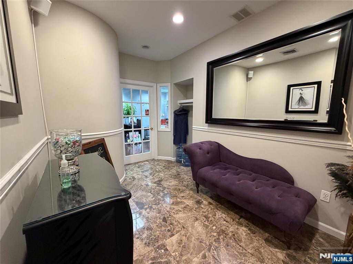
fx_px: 143
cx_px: 176
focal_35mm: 14
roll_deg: +0.5
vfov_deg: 85.7
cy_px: 132
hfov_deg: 102.1
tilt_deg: -7.8
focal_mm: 2.22
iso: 400
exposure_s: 1/60
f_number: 2.2
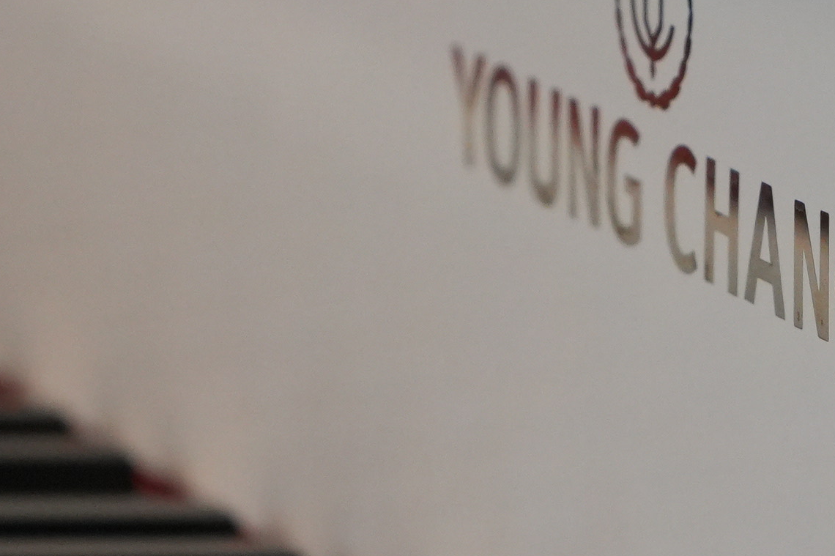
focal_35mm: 398
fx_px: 9225
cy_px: 375
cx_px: 446
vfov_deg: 3.5
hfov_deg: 5.2
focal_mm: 69
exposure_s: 1/160
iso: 1600
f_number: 3.5
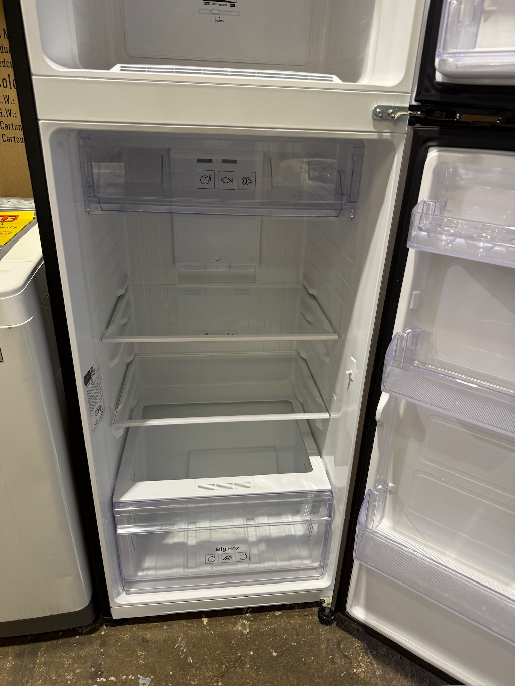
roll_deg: -1.8
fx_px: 476
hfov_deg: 56.8
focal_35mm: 24
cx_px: 258
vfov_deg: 71.6
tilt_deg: -30.5
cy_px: 343
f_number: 1.78
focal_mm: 6.76
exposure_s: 1/50
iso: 100
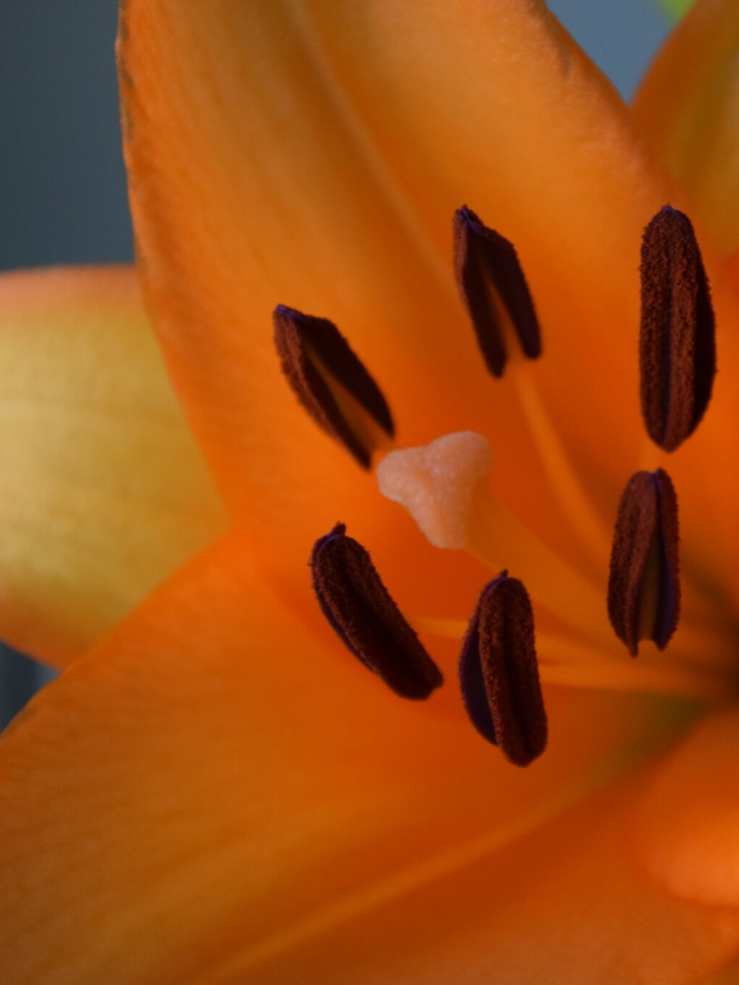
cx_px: 516
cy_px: 492
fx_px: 3407
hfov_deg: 12.4
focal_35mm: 120
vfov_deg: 16.5
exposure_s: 1/125
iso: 1100
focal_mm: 55
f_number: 5.6
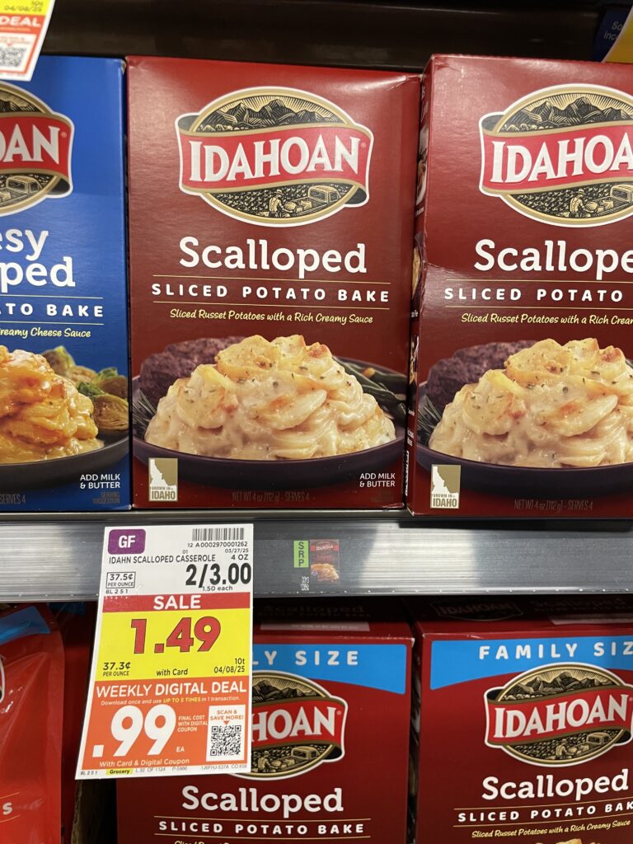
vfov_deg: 67.3
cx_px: 316
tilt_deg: -12.0
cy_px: 422
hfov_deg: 53.1
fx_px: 634
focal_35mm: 26
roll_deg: -0.3
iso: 160
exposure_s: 1/60
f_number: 1.6
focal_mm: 4.2
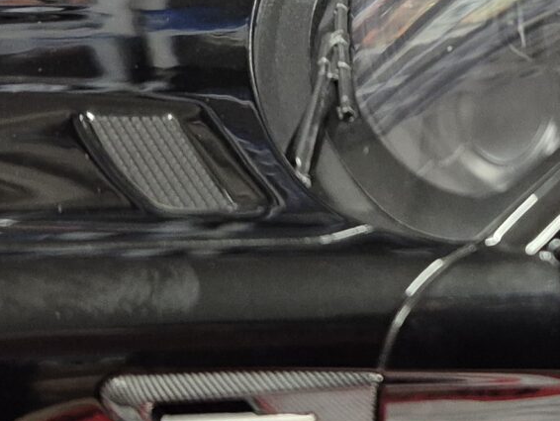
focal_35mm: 104
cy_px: 23
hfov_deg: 18.4
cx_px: 552
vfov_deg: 14.1
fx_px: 1683
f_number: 1.8
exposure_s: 1/100
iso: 640
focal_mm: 5.4
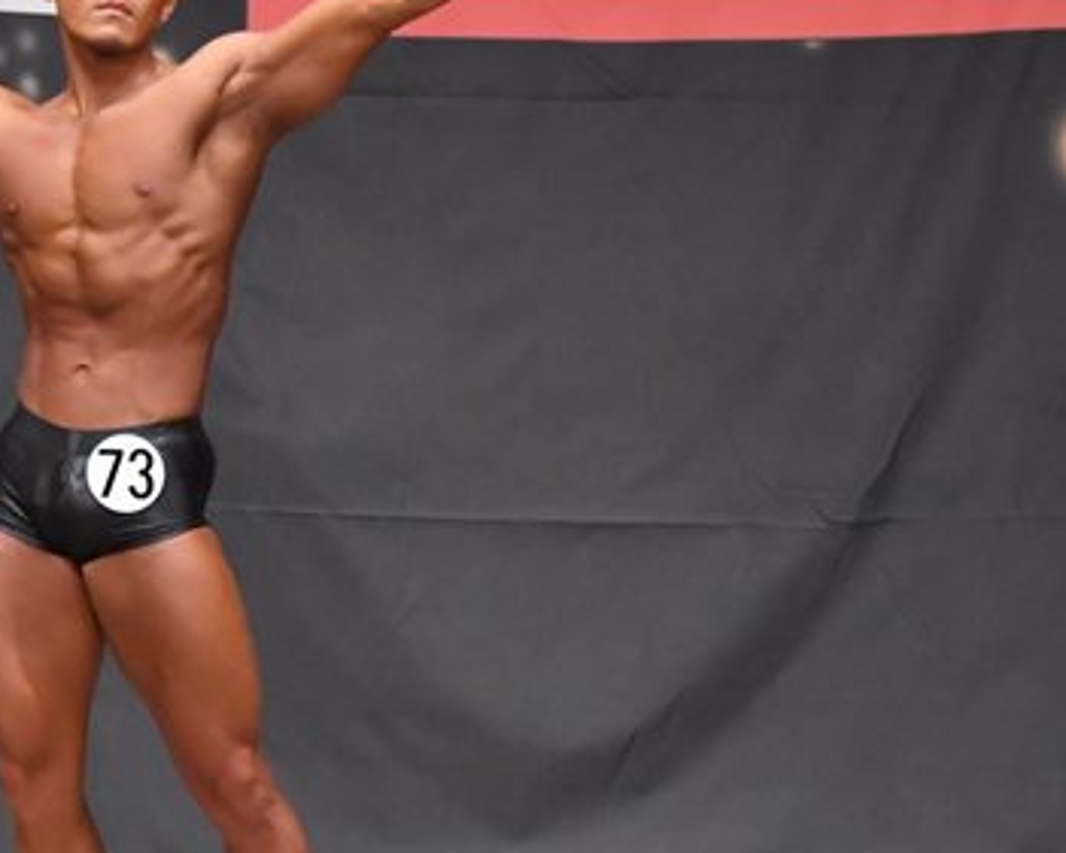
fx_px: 14170
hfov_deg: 4.3
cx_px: 232
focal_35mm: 449
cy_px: 492
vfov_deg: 3.4
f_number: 5.6
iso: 8000
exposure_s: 1/400
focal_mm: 145
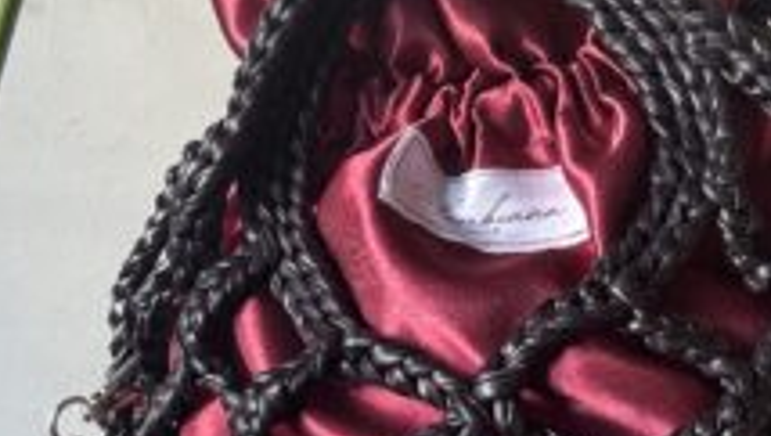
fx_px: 1249
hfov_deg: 34.2
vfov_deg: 19.8
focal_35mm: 61
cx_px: 454
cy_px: 285
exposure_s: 1/60
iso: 250
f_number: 1.9
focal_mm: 2.69
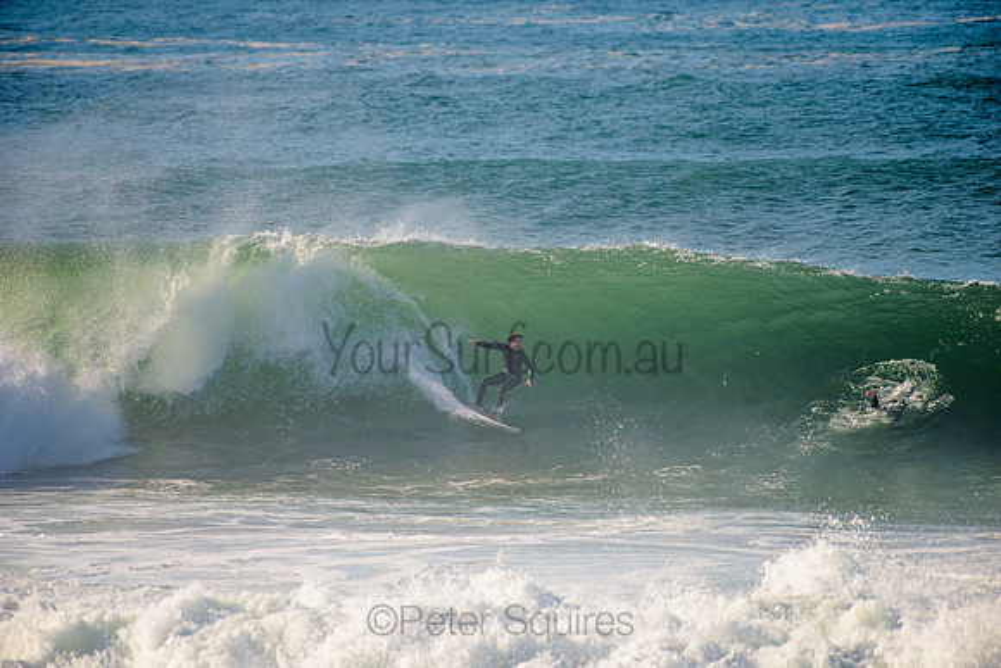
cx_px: 500
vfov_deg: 2.8
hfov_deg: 4.1
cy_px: 334
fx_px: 13905
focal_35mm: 500
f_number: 5.6
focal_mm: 500
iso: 180
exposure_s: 1/1600
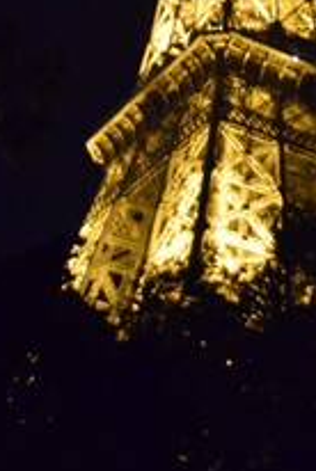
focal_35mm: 96
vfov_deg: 19.5
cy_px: -144
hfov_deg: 14.2
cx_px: 282
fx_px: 1260
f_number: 3.8
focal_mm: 22
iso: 6400
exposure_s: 1/40
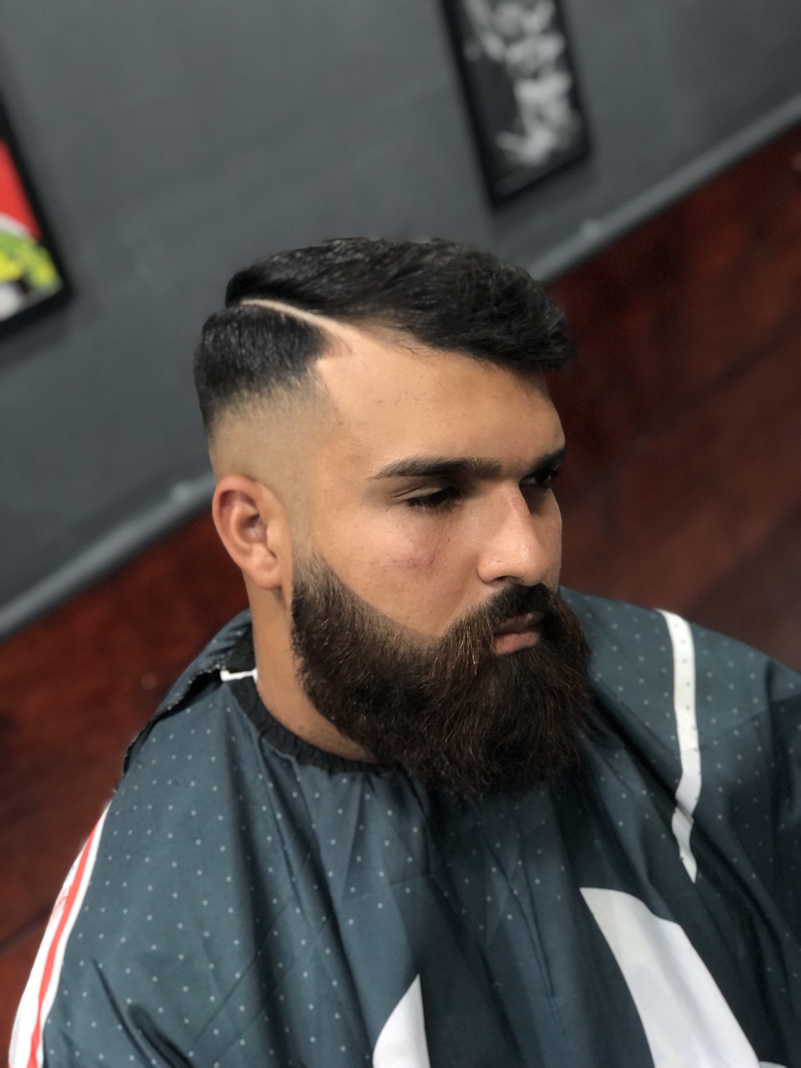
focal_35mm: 57
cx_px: 400
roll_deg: +16.9
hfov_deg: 25.7
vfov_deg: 33.8
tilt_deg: -21.8
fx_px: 1759
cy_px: 534
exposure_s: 1/30
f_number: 2.8
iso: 200
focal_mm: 6.6
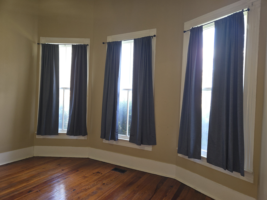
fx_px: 177
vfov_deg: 58.9
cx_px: 134
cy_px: 100
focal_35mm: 23
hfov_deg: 73.9
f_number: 1.8
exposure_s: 1/40
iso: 125
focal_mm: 5.4
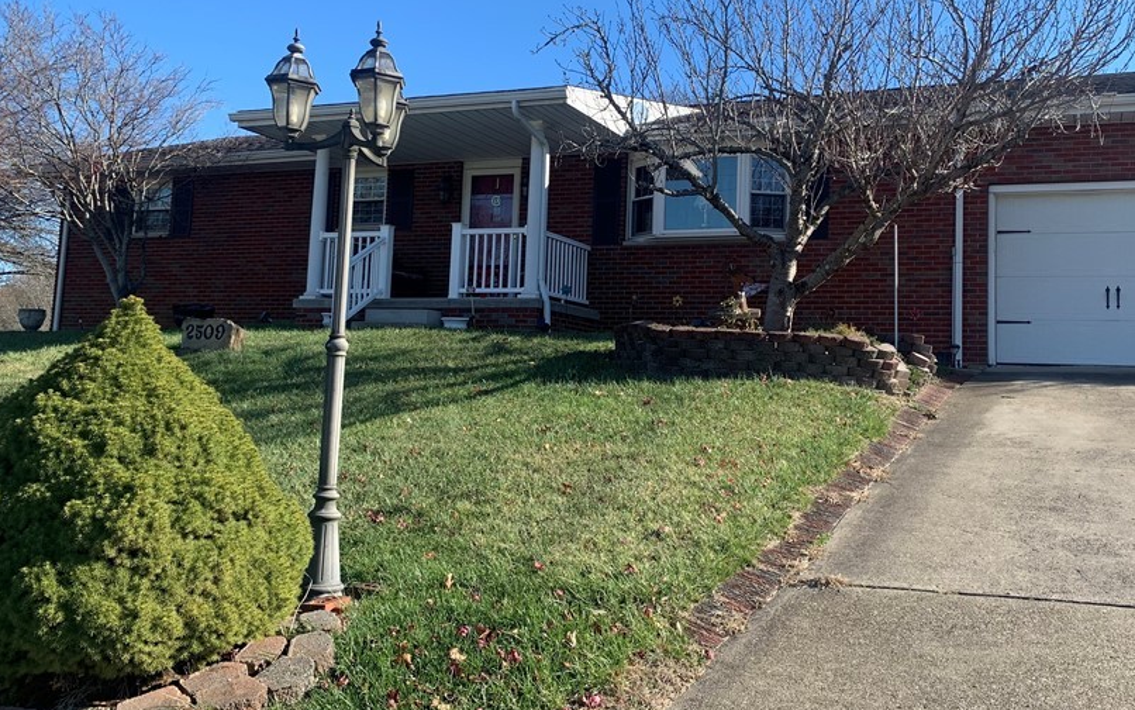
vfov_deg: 36.1
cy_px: 279
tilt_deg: +6.2
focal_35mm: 35
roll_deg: -1.7
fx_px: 1083
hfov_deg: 55.0
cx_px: 666
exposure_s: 1/1136
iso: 25
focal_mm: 4.25
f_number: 1.8
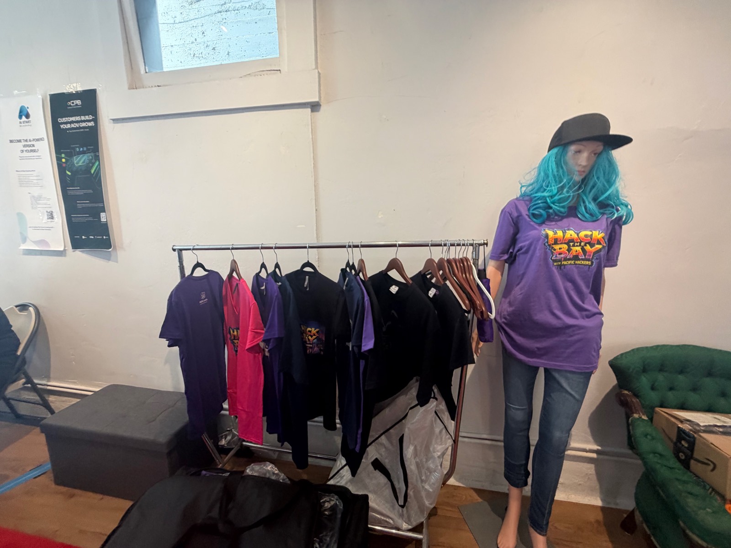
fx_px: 296
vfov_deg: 85.7
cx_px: 366
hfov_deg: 102.1
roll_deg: -3.6
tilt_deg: -4.8
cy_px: 274
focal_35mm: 14
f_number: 2.2
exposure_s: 1/60
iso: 200
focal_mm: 2.22
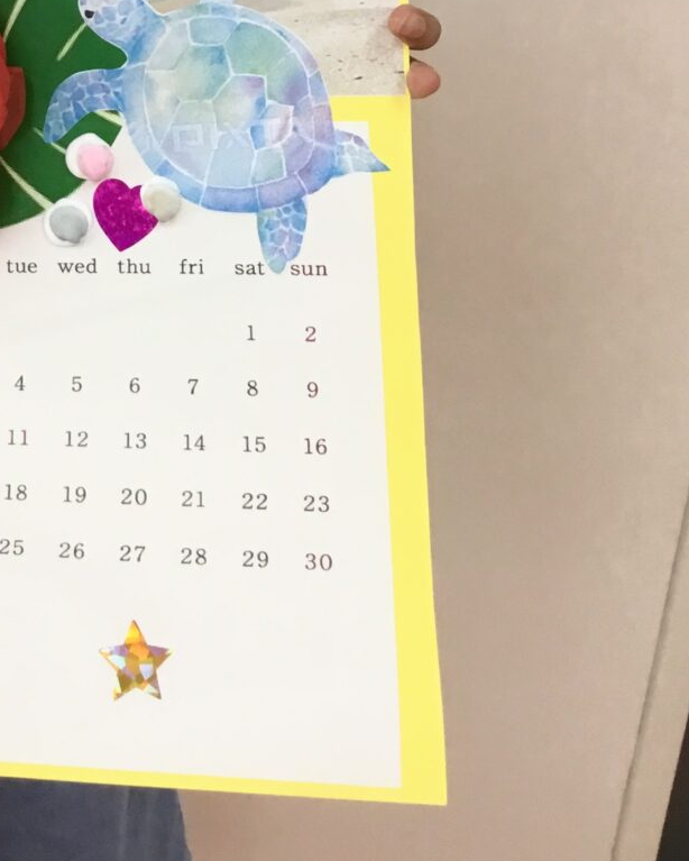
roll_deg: -1.8
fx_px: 1809
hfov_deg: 20.8
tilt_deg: -21.0
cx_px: -7
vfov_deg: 24.7
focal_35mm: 71
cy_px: -117
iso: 50
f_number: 2.4
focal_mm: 3.3
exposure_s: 1/33
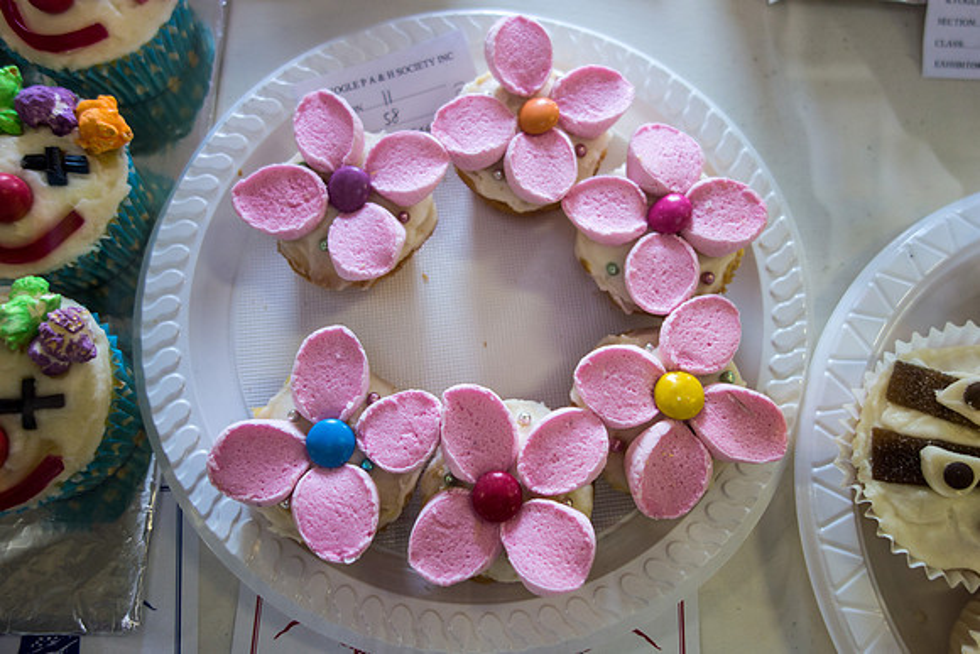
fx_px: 762
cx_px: 490
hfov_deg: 65.5
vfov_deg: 46.4
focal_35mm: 28
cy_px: 327
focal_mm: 10.4
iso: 125
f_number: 1.8
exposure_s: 1/40
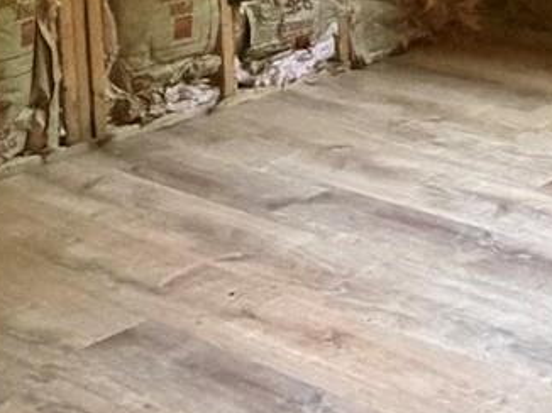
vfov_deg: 15.8
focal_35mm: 88
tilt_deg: -7.2
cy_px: -139
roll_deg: -0.2
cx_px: 708
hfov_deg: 20.4
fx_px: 1402
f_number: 2.2
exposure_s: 1/60
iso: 1000
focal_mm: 2.22
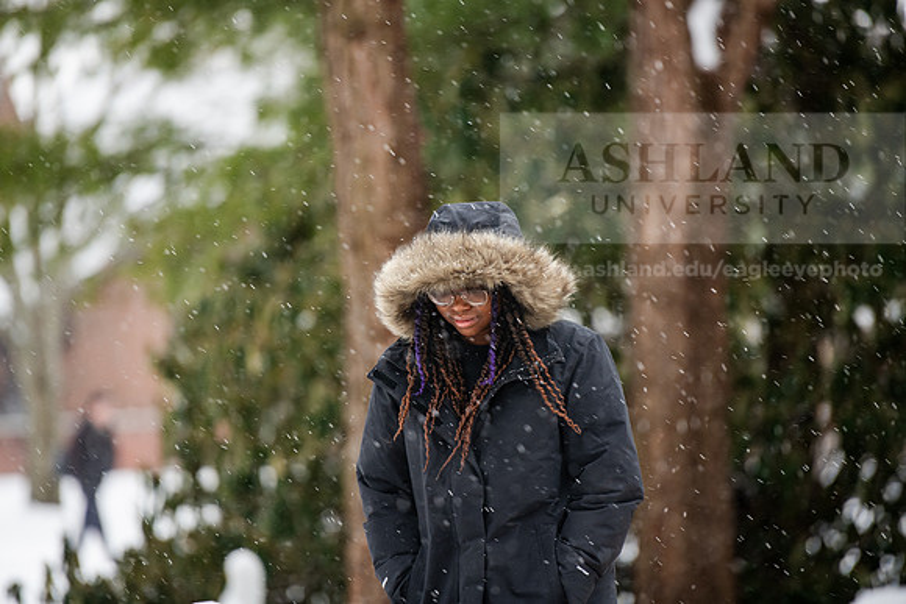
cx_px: 453
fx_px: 5034
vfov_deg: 6.9
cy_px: 302
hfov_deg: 10.3
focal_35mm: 200
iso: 500
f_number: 3.2
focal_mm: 200
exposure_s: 1/200
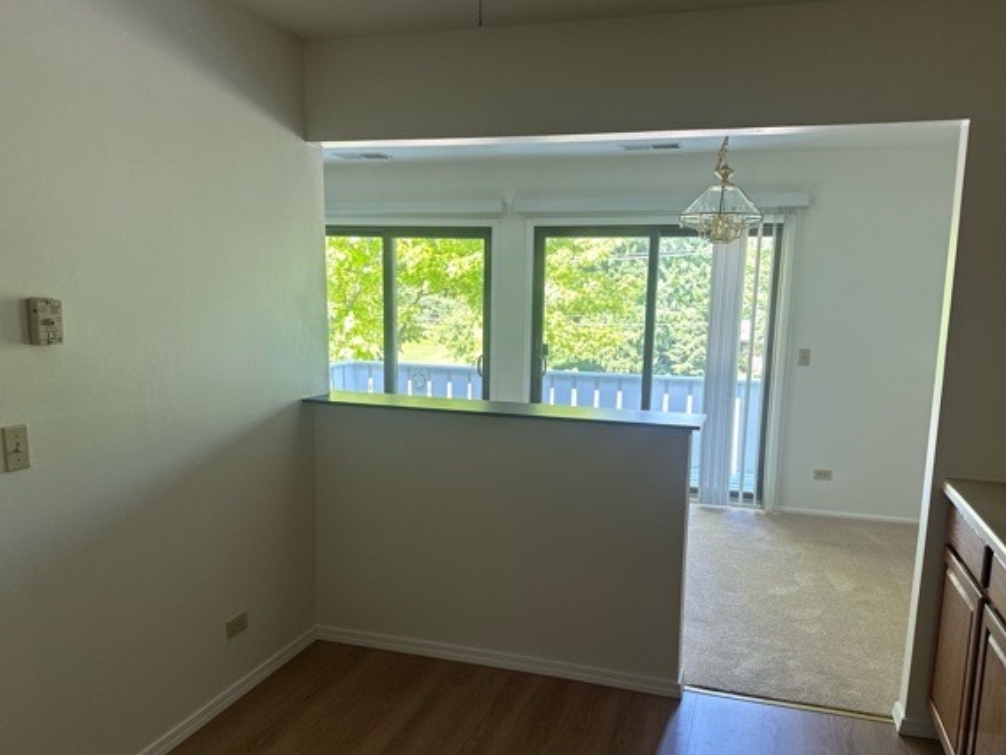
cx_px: 537
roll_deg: -1.8
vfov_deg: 51.3
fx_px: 785
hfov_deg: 65.2
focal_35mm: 27
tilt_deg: -9.1
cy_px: 412
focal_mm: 6.86
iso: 160
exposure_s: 1/121
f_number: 1.78
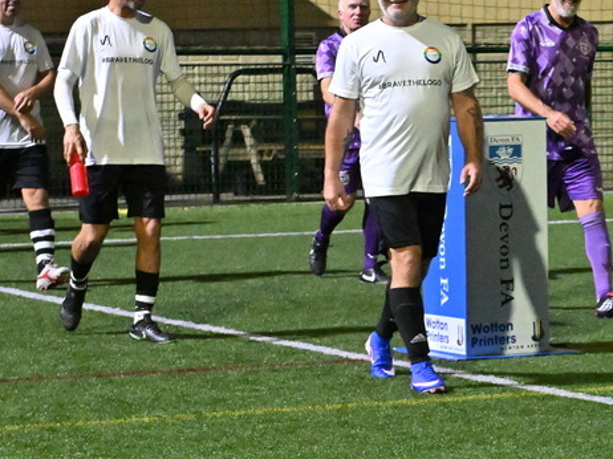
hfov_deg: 9.5
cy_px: 300
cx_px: 629
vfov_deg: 7.2
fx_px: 3646
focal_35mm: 206
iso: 8000
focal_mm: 66
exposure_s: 1/400
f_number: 4.5
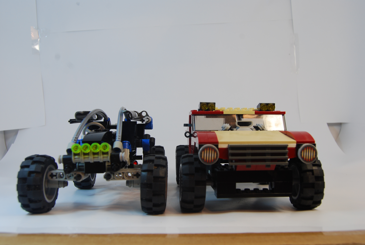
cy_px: 122
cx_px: 182
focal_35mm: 34
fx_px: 351
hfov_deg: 55.0
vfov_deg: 38.5
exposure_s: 1/60
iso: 200
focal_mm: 23
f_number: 7.1
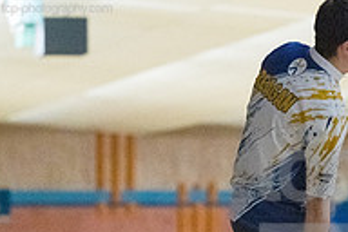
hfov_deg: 5.3
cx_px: 315
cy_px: 200
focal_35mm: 392
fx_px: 3789
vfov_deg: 3.5
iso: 10000
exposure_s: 1/1000
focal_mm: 130
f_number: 4
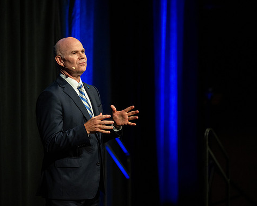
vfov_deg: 8.5
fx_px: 1384
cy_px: 102
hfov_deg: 10.6
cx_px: 136
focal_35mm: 182
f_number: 2.8
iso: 2000
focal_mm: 160
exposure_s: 1/320
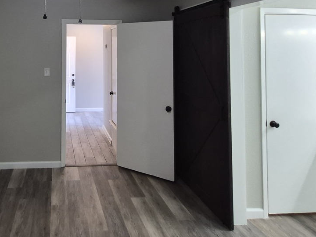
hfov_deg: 63.1
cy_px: 39
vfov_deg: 49.1
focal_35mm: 26
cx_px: 76
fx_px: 237
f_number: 2.2
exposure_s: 1/60
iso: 250
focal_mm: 1.74
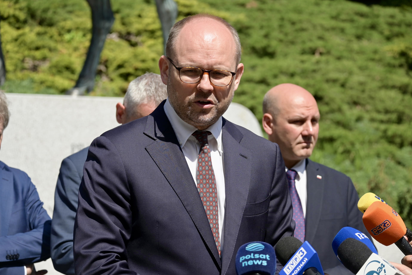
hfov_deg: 16.3
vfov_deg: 10.9
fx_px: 1436
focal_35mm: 126
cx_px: 205
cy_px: 138
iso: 200
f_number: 5
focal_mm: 83
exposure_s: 1/1250
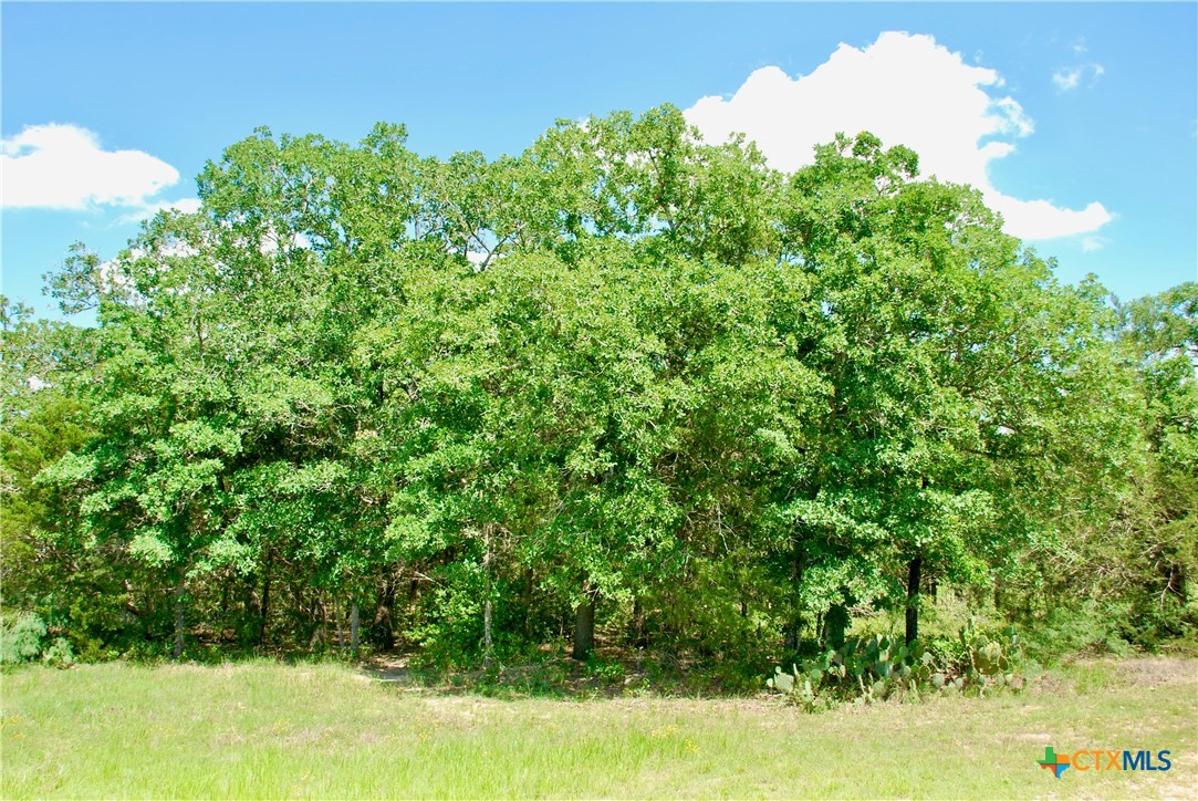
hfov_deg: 57.2
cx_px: 599
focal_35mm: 33
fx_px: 1099
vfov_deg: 40.0
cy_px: 400
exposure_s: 1/125
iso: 100
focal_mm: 22
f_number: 5.6
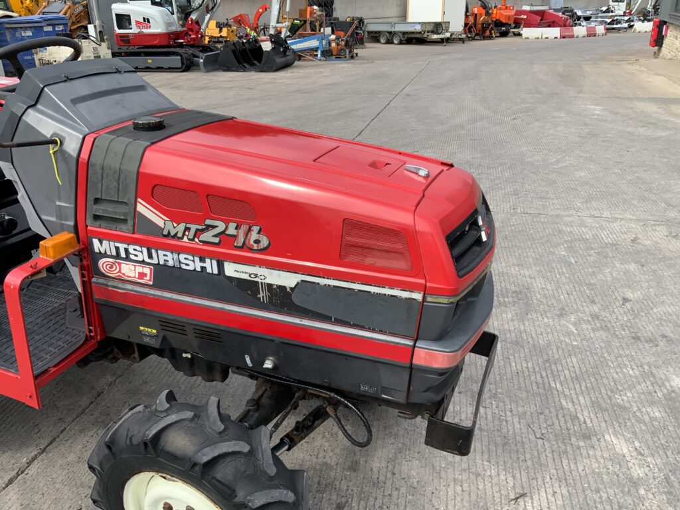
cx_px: 340
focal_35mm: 29
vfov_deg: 48.2
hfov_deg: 61.7
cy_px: 255
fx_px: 570
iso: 16
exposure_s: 1/1098
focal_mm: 3
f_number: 1.8
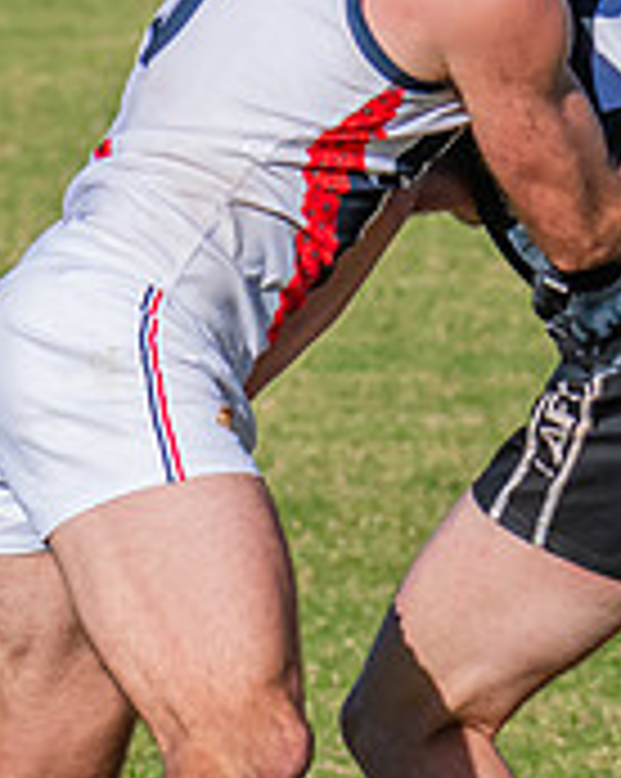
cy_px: 169
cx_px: 868
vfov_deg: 1.7
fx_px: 26237
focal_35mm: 1140
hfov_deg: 1.4
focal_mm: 240
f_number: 10
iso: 800
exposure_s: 1/1600
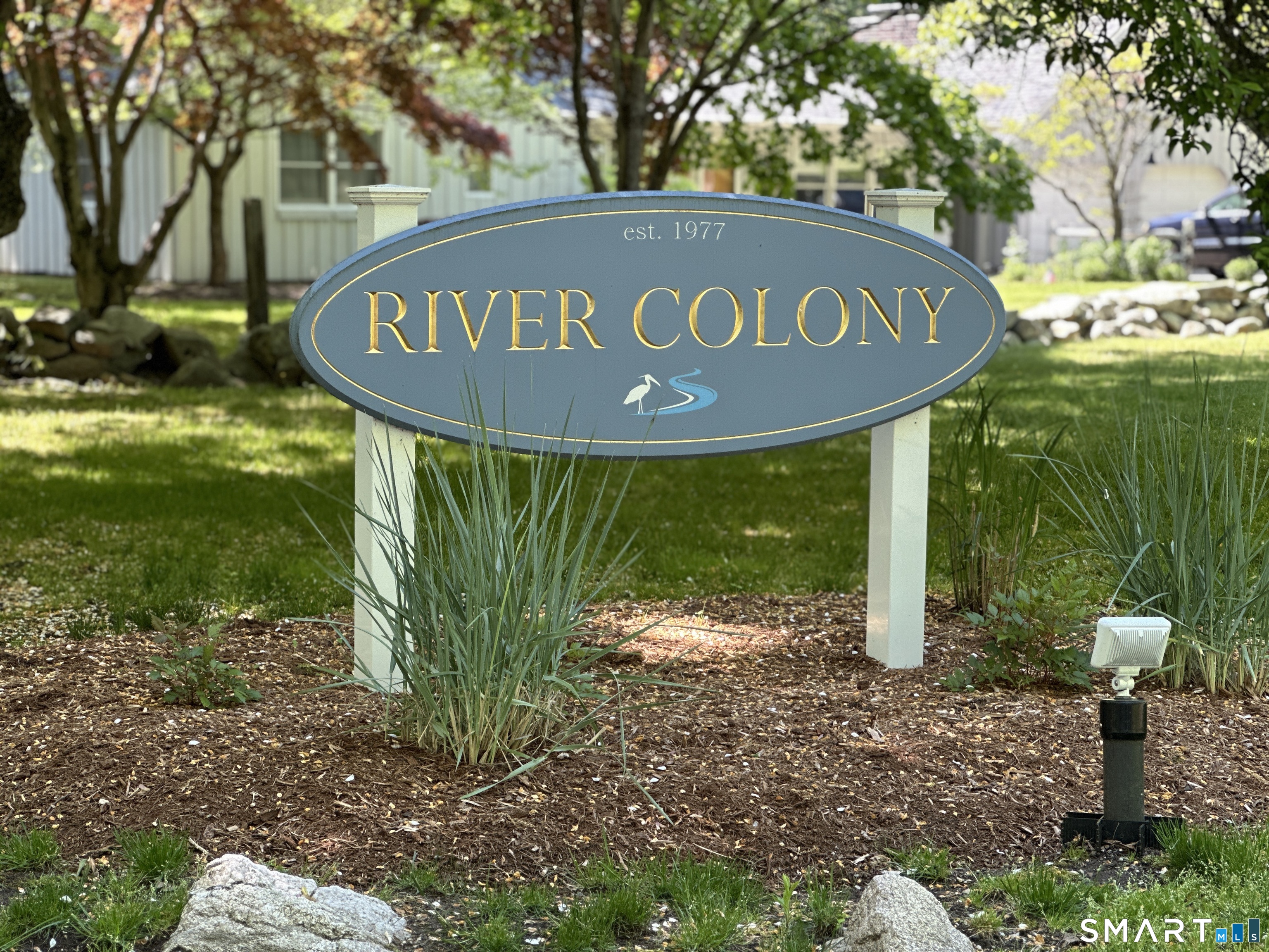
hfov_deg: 25.3
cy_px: 476
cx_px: 634
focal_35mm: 77
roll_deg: -0.5
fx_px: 2823
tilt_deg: -5.8
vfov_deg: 19.1
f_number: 2.8
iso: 80
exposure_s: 1/121
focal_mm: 9
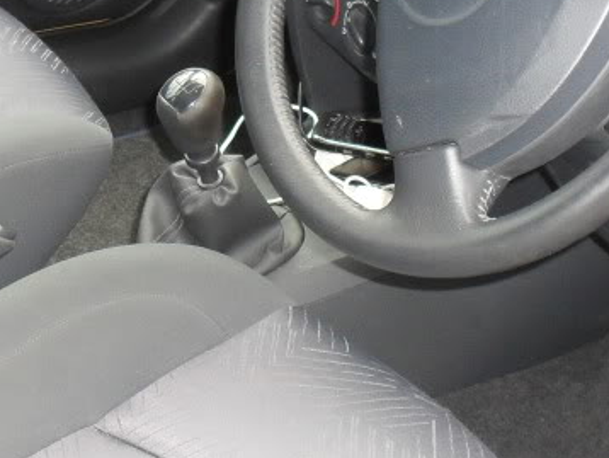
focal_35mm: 100
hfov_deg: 19.5
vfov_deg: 14.8
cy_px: 220
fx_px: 1760
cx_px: 191
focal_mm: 6.3
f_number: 3.2
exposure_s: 1/45
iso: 160
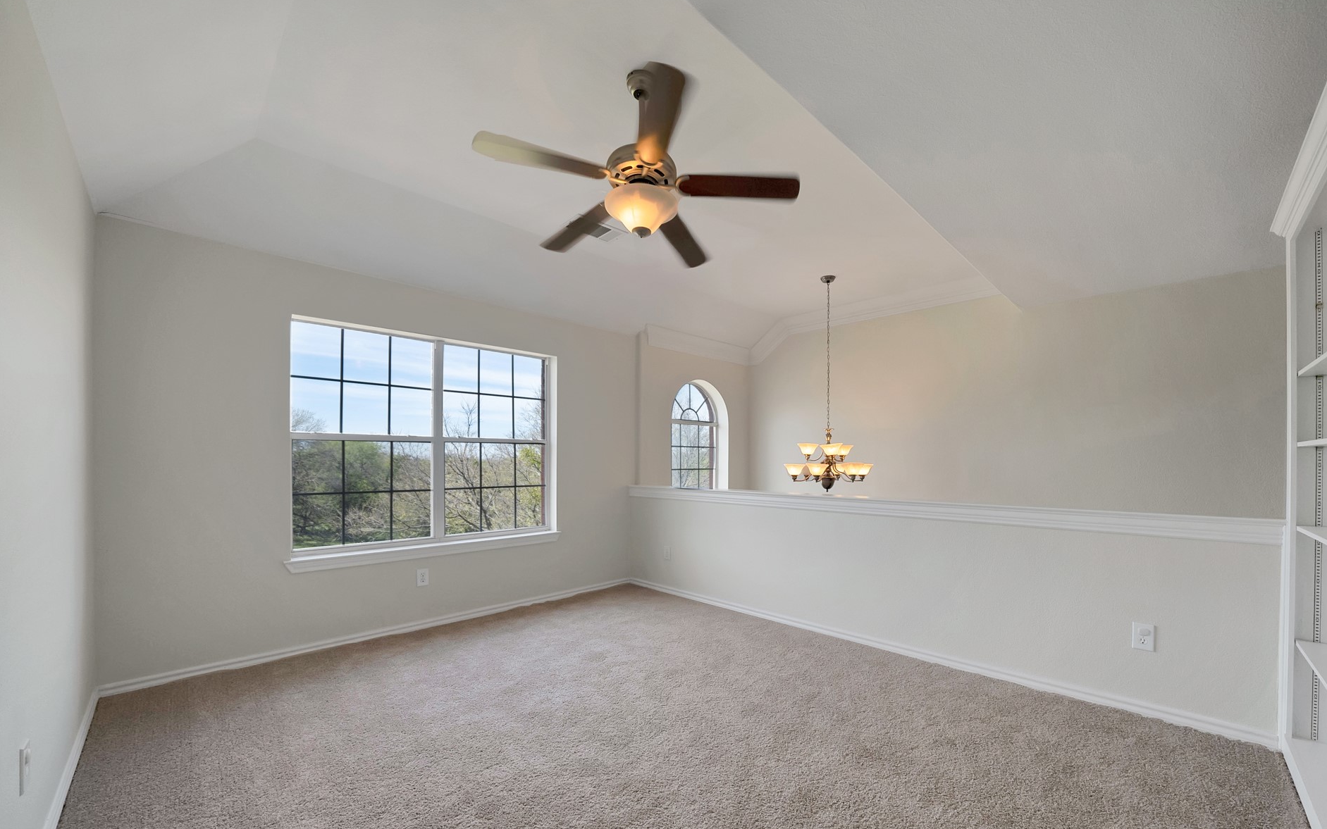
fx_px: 470
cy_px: 461
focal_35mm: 13
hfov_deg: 109.2
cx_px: 703
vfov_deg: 82.5
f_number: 9
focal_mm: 12
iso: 400
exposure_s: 1/80
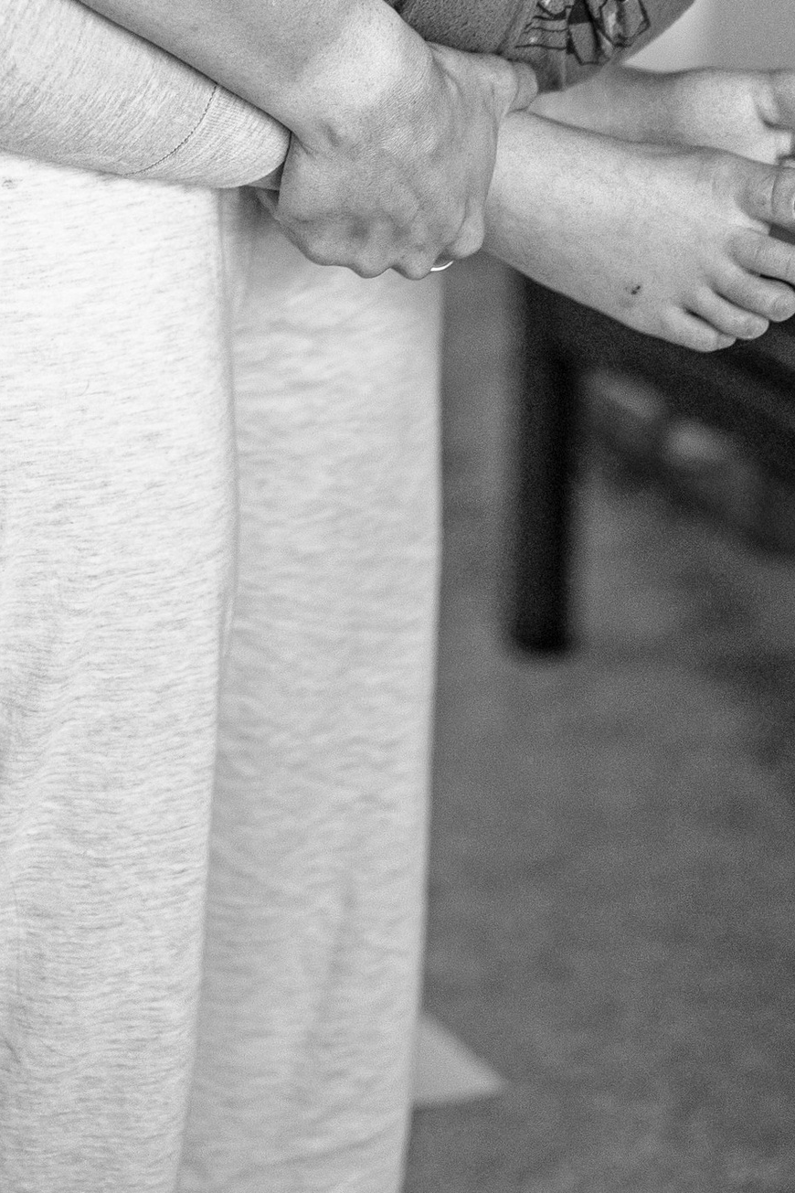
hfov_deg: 13.2
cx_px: 113
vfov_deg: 18.7
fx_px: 3412
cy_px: -262
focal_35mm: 103
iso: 500
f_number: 1.2
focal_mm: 35
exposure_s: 1/200
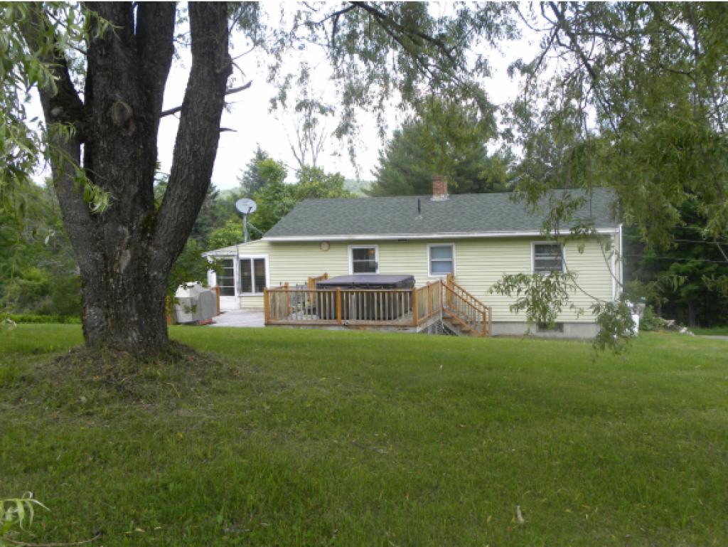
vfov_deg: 35.2
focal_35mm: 41
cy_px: 274
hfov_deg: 45.8
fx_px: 863
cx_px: 364
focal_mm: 7.3
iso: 64
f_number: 4
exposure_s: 1/146
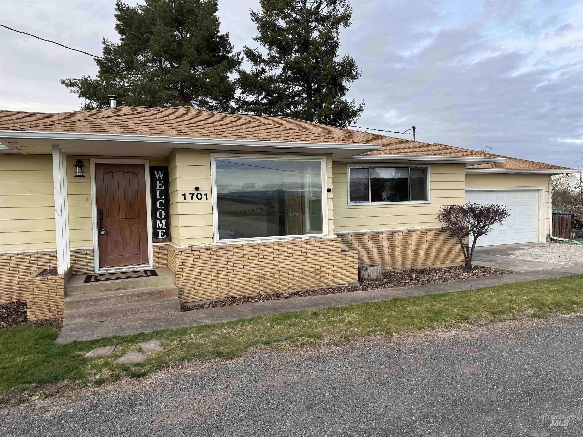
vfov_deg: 56.8
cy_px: 218
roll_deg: +1.7
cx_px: 292
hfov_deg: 71.6
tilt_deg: -0.7
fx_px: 404
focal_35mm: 24
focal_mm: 6.76
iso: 80
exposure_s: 1/598
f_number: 1.78
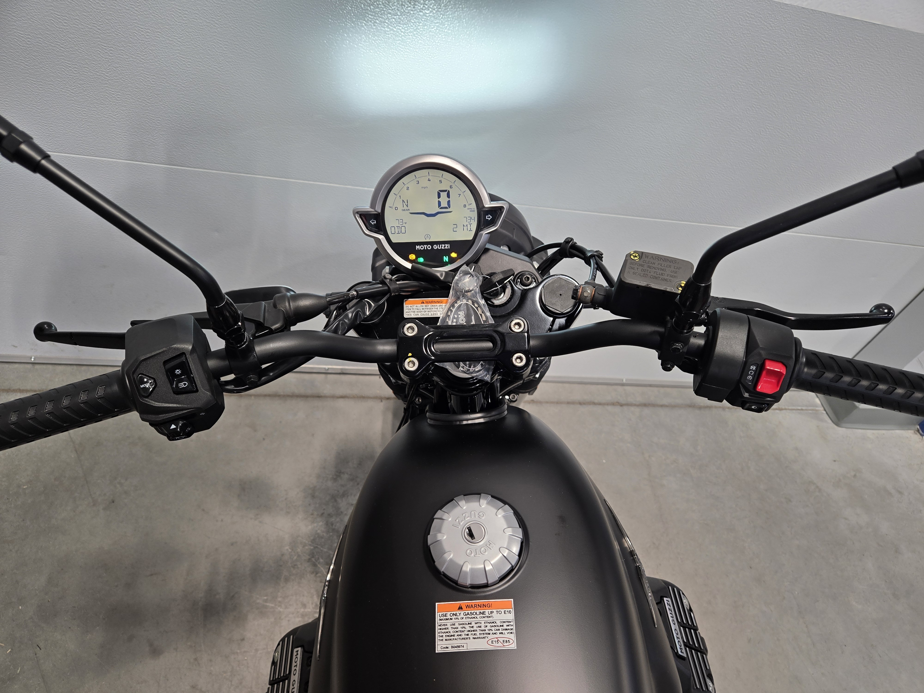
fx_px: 614
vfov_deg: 58.9
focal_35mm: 23
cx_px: 462
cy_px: 346
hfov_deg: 73.9
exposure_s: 1/50
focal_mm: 5.4
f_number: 1.8
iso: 40
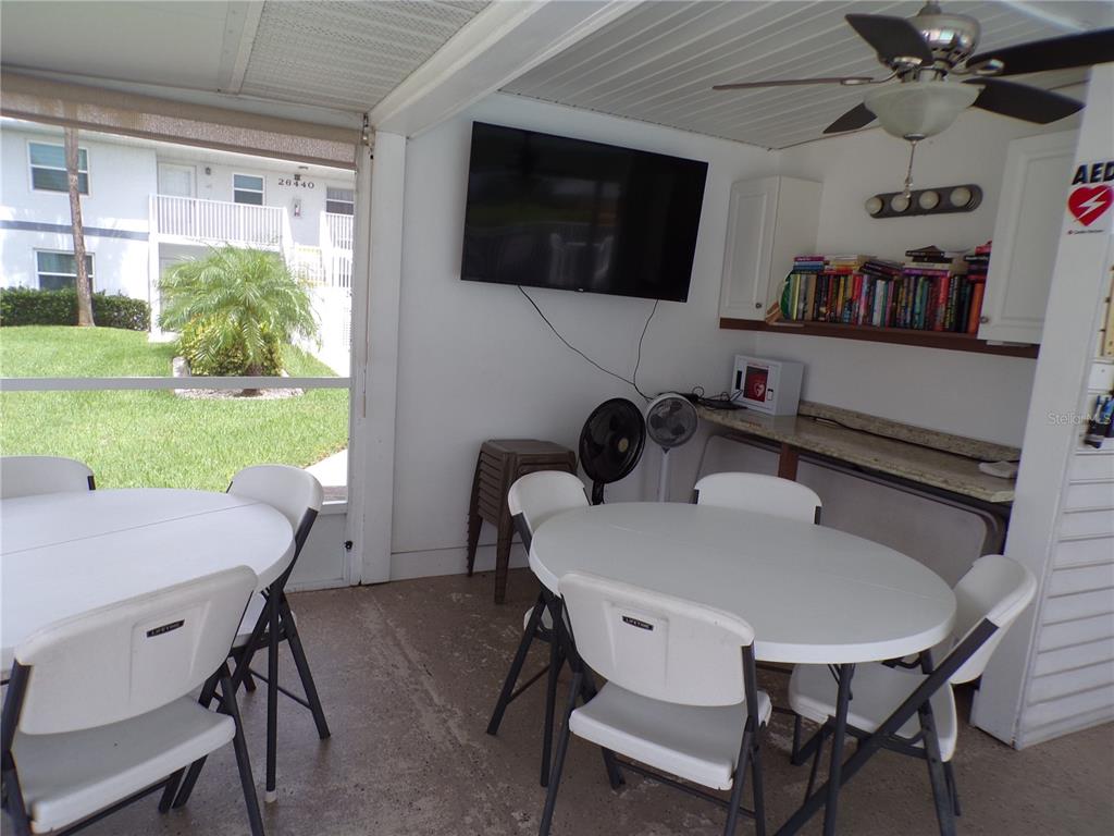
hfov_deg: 71.6
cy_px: 418
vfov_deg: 56.8
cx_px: 557
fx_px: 772
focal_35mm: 24
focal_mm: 4.3
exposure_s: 1/150
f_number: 4.3
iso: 80
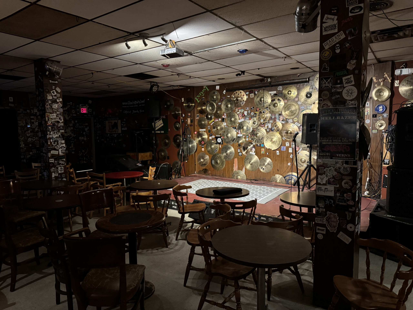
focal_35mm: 24
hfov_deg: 71.6
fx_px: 286
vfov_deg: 56.8
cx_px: 206
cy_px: 155
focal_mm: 6.76
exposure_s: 1/30
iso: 800
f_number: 1.78
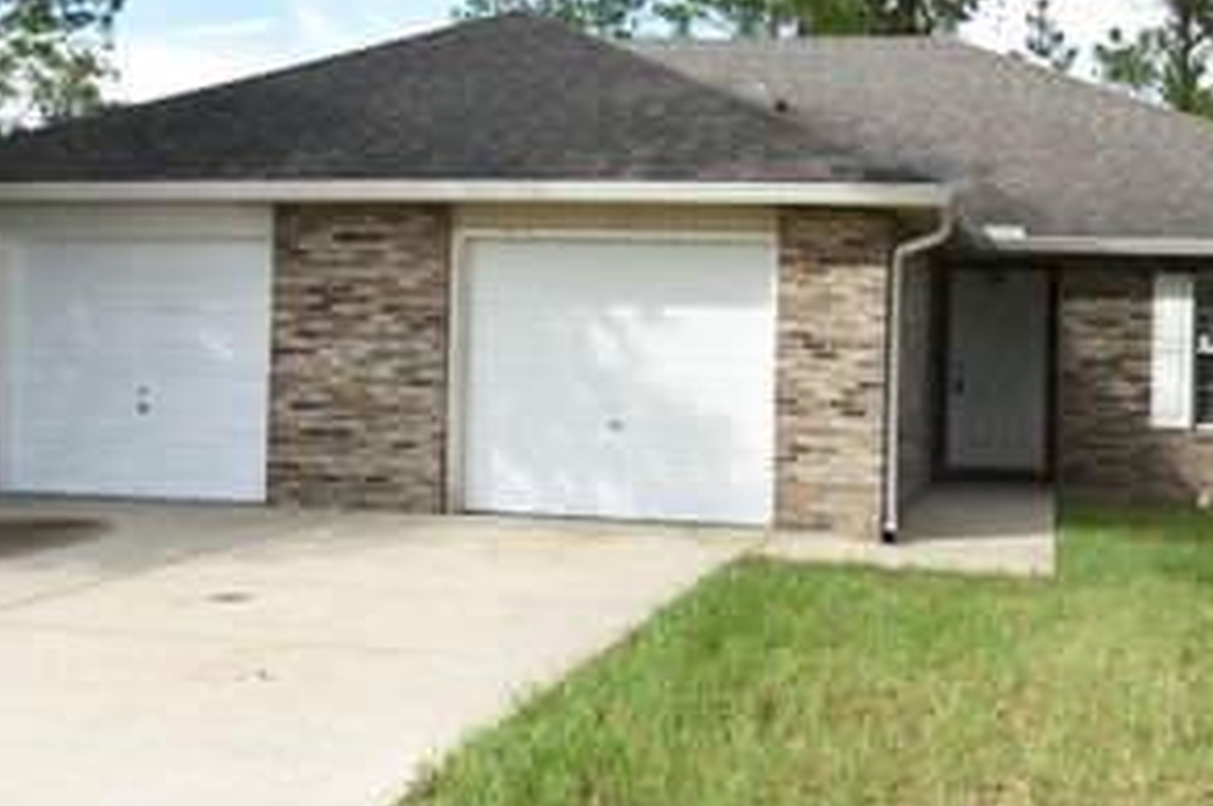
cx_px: 739
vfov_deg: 27.5
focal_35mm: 49
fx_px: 1644
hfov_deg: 40.3
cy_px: 310
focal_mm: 19
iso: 100
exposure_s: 1/160
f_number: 6.3
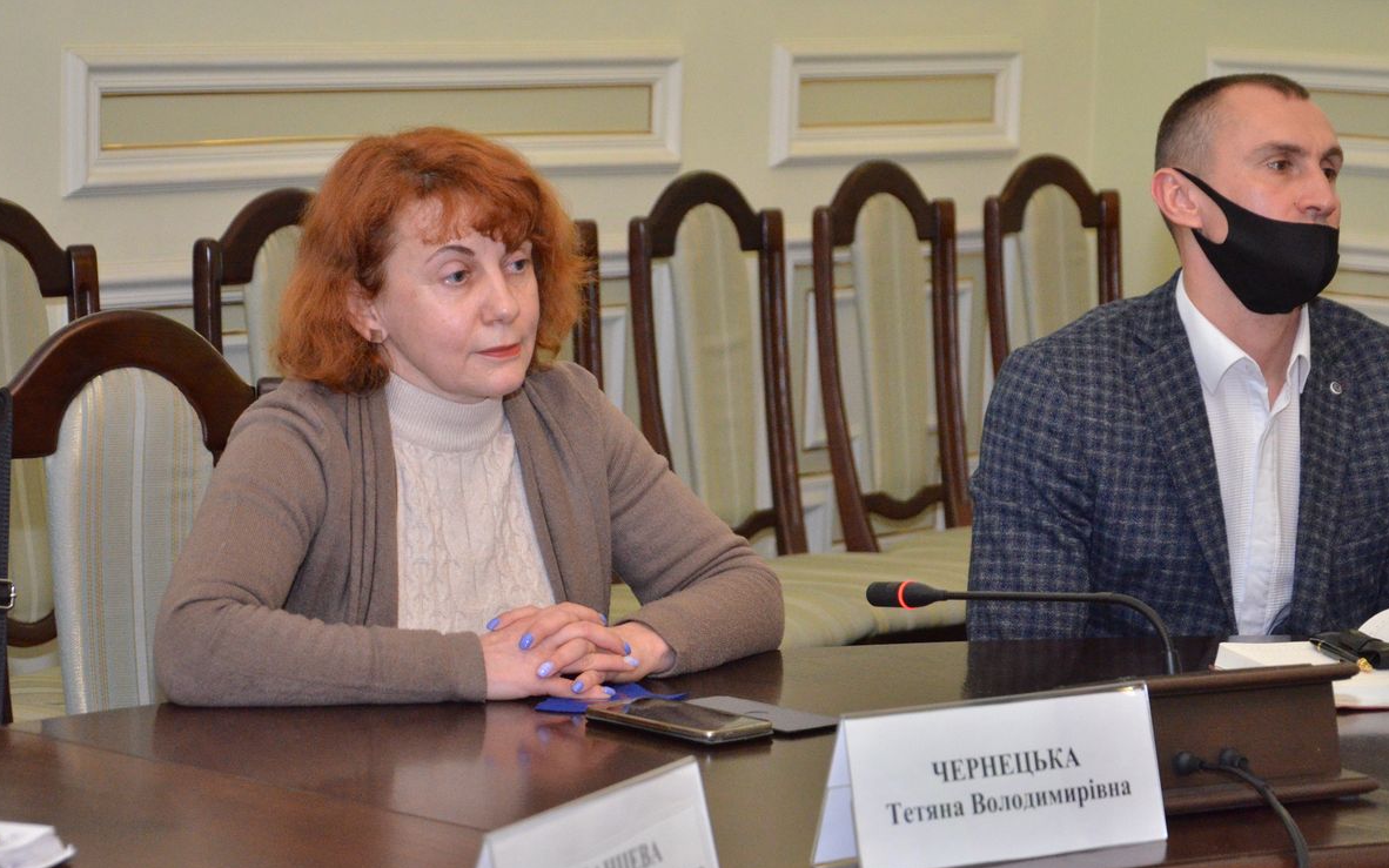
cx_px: 790
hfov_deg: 18.6
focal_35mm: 112
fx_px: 4240
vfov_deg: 11.7
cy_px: 393
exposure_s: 1/250
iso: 2500
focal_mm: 62
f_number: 5.3
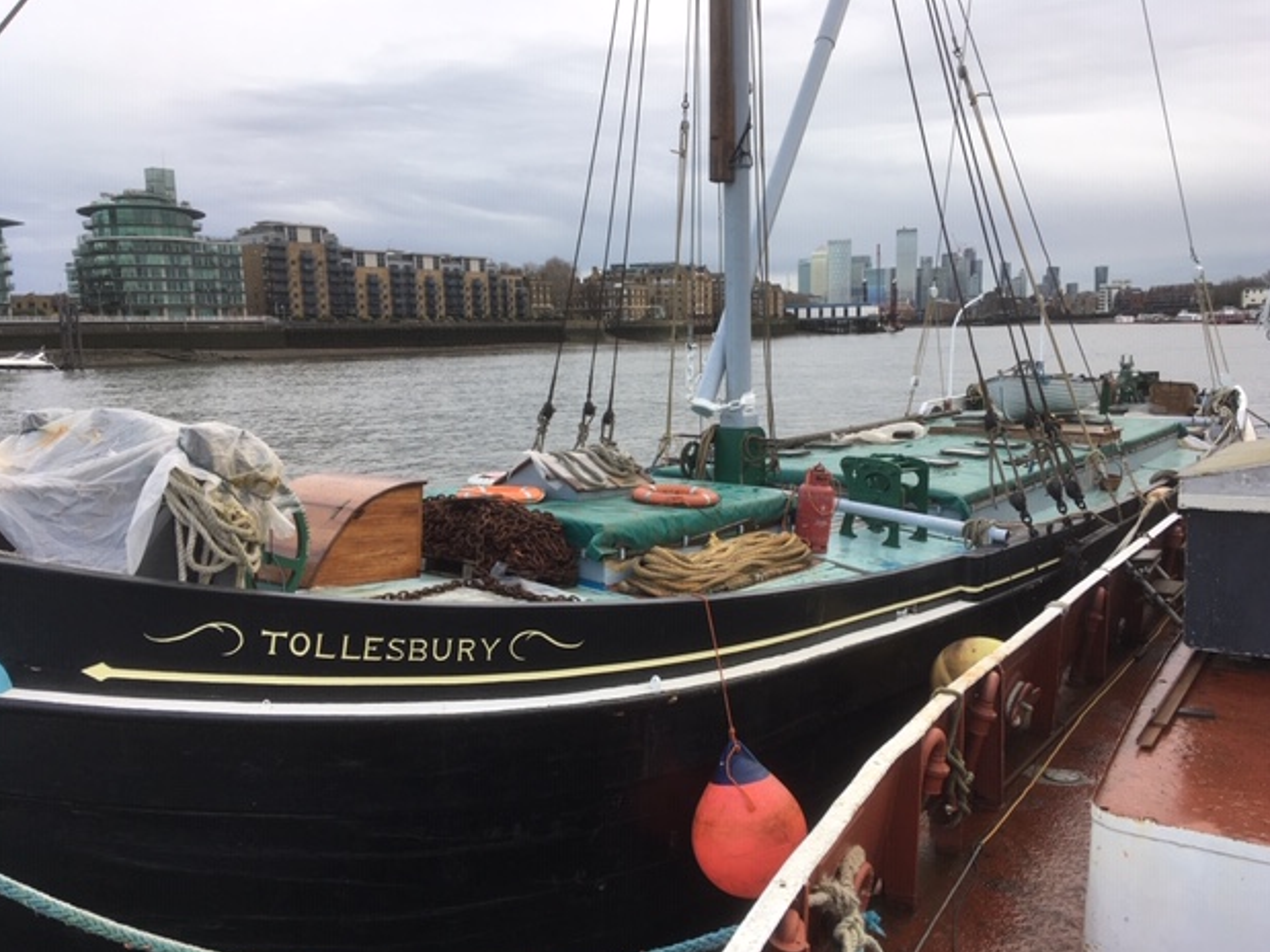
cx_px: 650
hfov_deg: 60.0
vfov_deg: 46.8
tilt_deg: -7.7
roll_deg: +1.4
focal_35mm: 30
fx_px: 1100
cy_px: 484
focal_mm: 4.15
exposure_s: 1/100
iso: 25
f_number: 2.2
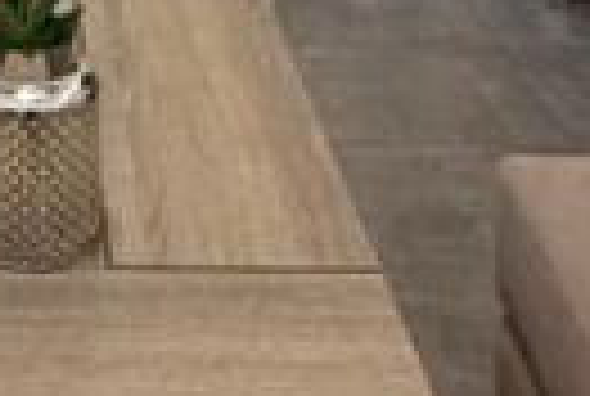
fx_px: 1166
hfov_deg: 26.3
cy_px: -585
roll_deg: +0.6
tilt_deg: -2.2
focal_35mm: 71
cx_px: -50
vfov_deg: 13.4
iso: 320
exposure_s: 1/50
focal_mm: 2.22
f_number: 2.2
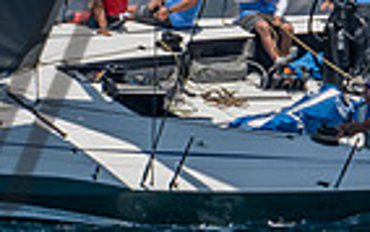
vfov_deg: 0.6
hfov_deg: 0.9
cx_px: -36
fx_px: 22858
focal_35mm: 2265
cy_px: -144
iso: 320
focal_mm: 370
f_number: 5.6
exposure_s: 1/1600
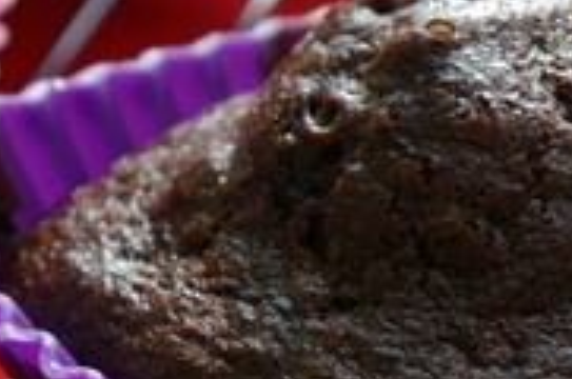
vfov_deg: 7.1
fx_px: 3061
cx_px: 616
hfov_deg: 10.6
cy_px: 133
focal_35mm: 193
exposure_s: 1/125
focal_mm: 38
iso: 200
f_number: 6.7
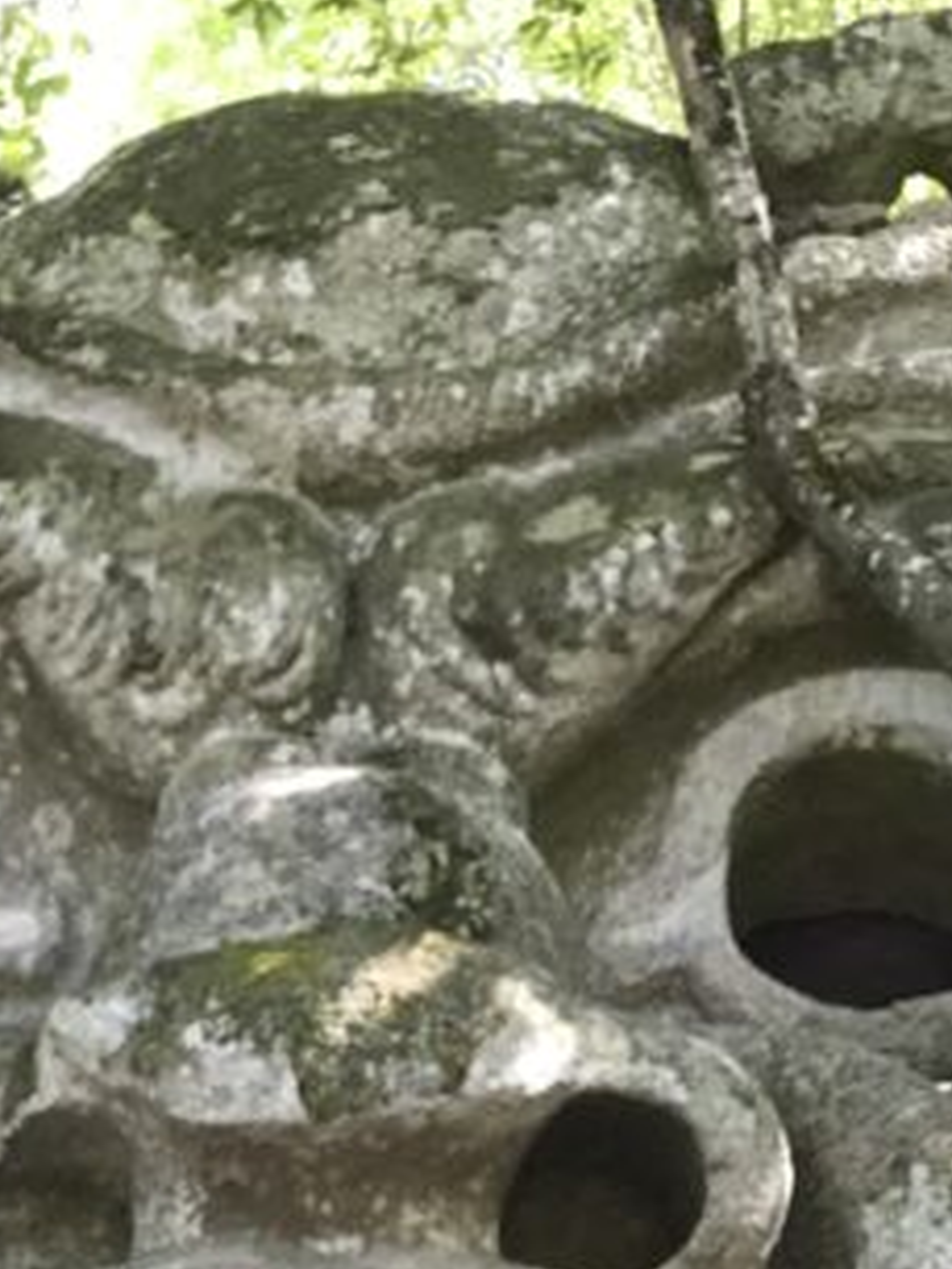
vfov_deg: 18.1
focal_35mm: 94
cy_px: 2018
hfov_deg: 15.6
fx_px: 3444
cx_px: 154
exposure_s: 1/50
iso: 32
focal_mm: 3.99
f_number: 1.8
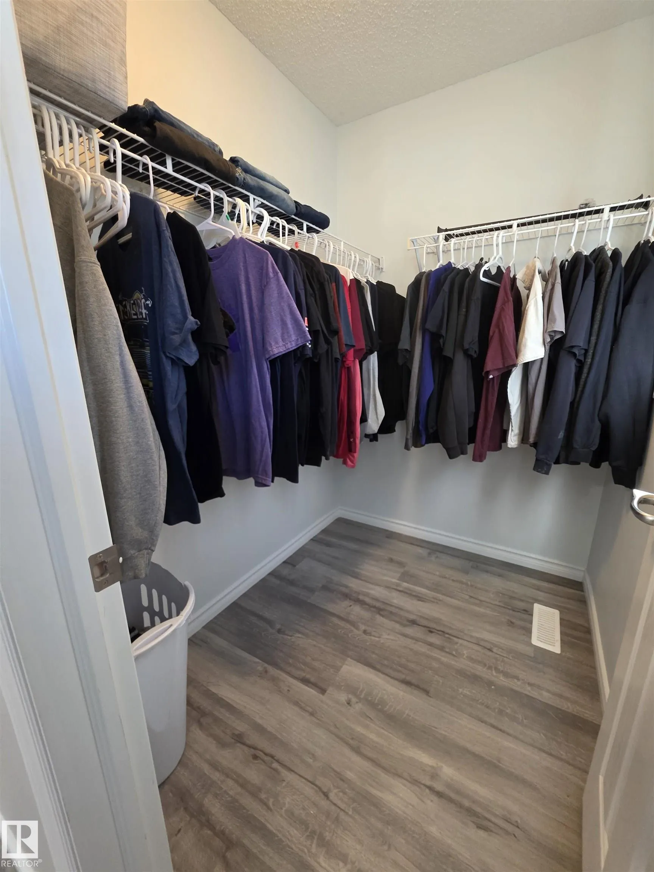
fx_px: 327
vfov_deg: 106.2
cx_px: 327
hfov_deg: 89.9
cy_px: 436
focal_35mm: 13
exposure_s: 1/60
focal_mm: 2.2
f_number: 1.9
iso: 400
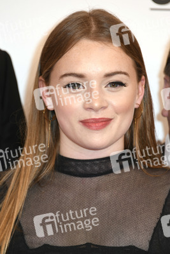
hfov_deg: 4.6
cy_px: 127
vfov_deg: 6.9
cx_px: 85
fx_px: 2123
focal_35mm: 300
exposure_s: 1/160
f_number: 6.3
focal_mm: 300
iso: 320
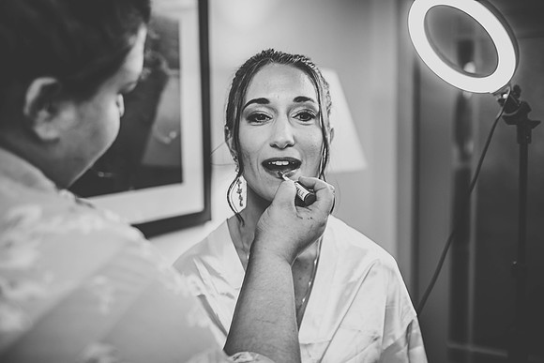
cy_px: 182
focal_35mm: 48
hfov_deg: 41.1
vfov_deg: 28.1
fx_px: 725
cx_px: 272
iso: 320
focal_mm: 48
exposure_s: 1/100
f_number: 2.8
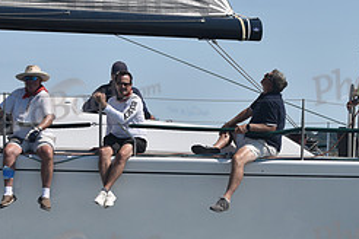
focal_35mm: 165
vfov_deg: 8.3
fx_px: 1645
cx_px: 238
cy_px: 164
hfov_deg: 12.4
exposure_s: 1/1250
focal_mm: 70
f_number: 5.6
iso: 250
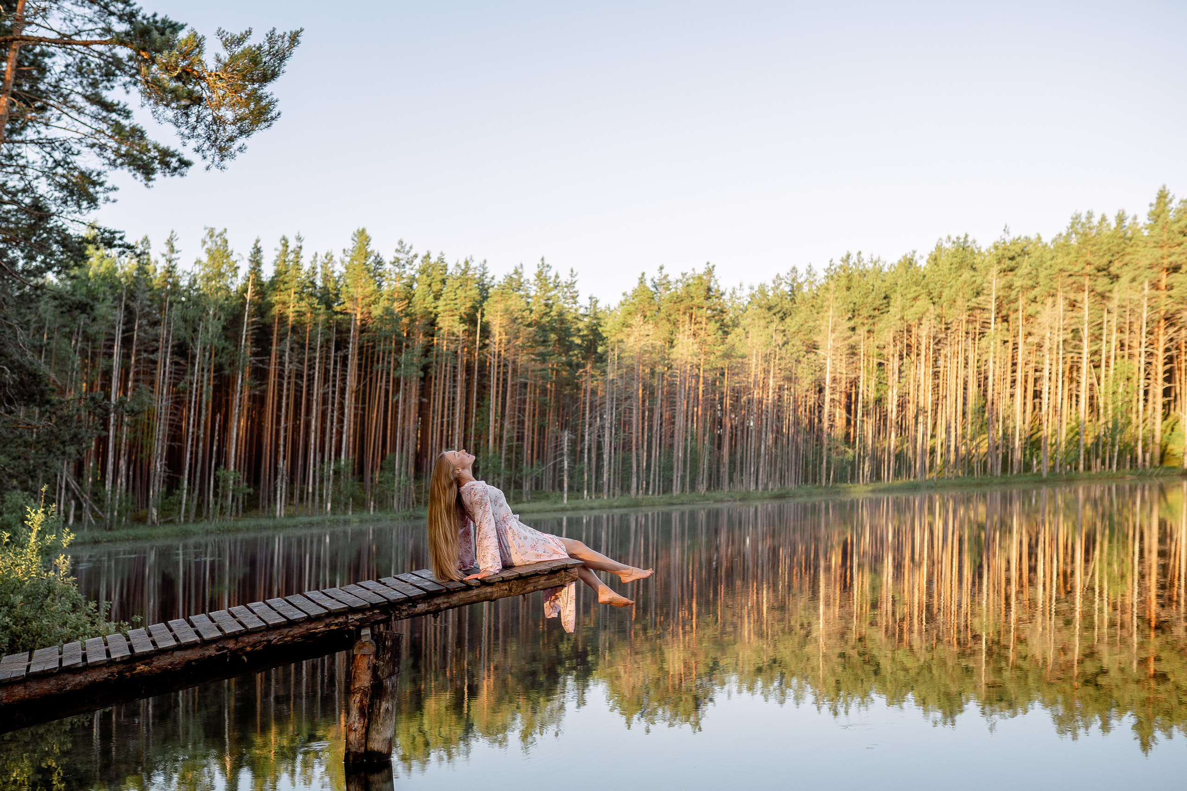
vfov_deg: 34.2
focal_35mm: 39
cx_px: 538
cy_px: 418
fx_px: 1288
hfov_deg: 49.4
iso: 400
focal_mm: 35
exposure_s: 1/1600
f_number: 2.2
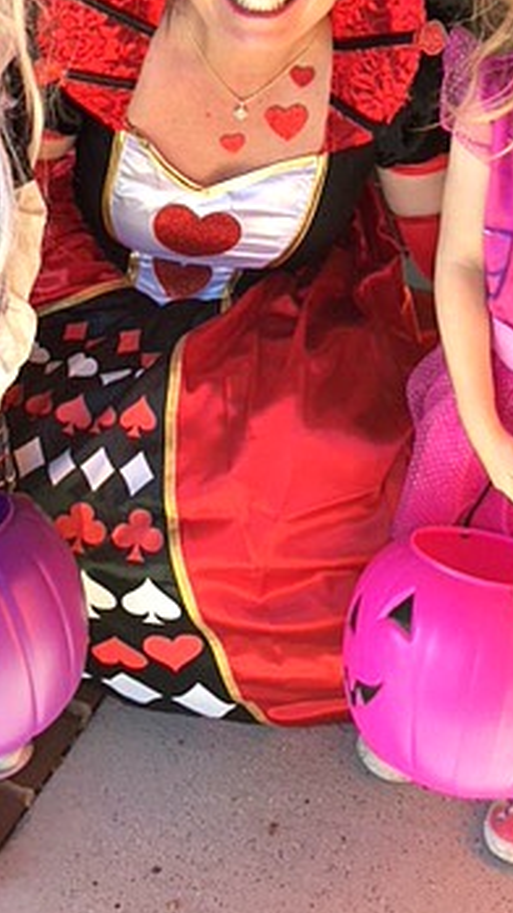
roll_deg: -2.0
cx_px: 207
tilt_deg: -21.8
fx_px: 1404
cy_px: 126
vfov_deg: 34.4
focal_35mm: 58
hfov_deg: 20.7
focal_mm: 4.15
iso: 32
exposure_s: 1/120
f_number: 2.2
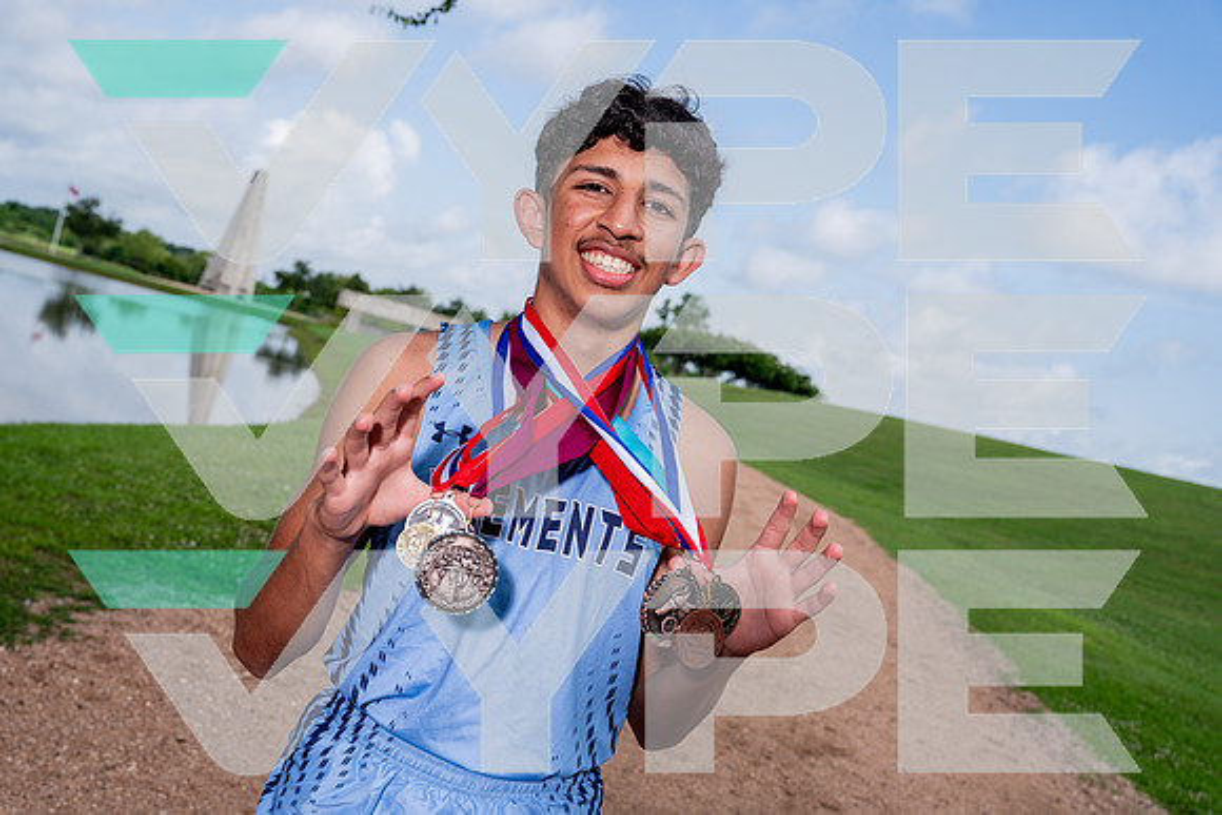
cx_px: 611
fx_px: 1222
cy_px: 408
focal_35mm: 36
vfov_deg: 36.9
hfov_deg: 53.1
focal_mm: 36
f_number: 5.6
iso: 100
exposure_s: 1/640
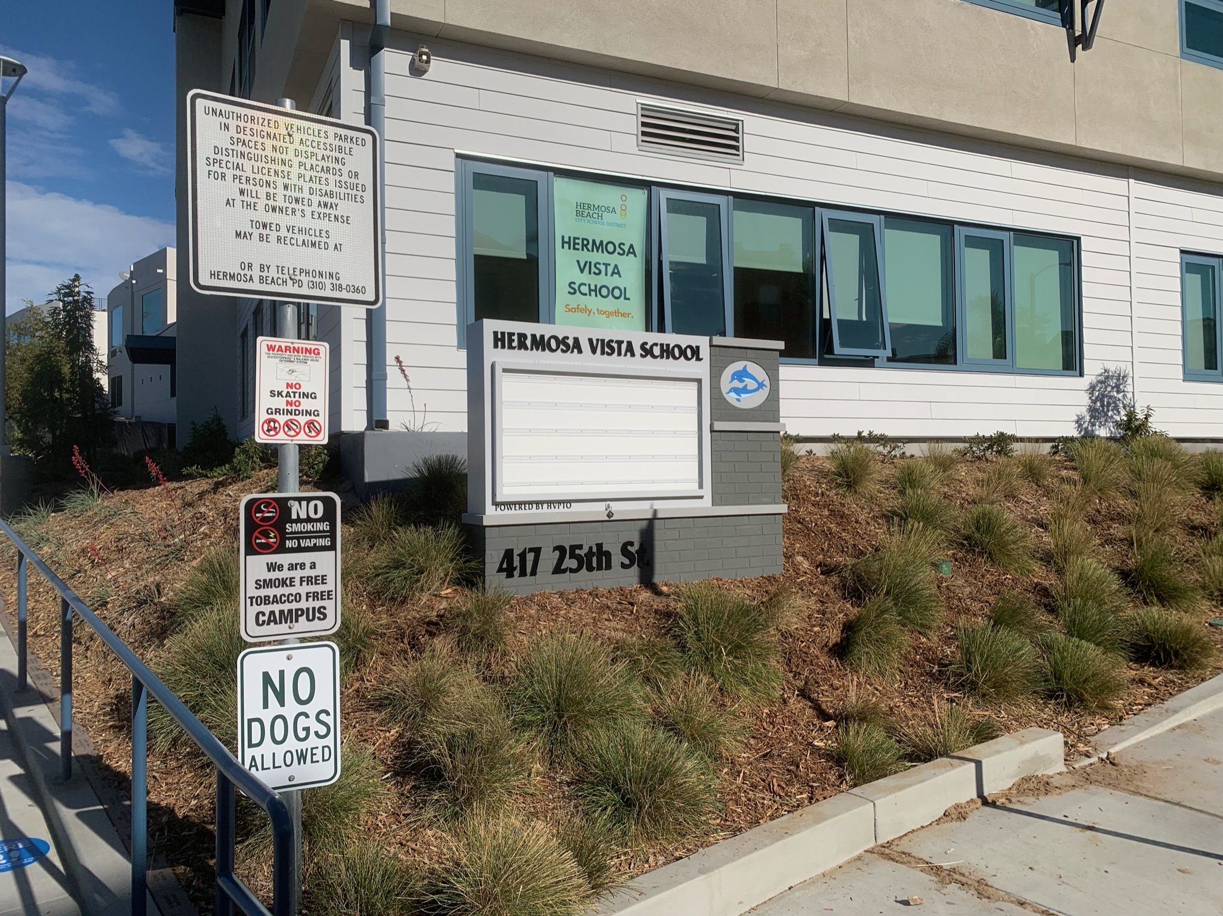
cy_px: 458
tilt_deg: +1.6
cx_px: 612
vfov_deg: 53.0
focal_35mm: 26
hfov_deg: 67.3
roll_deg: +0.8
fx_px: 918
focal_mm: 4.25
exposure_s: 1/5714
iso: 25
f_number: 1.8
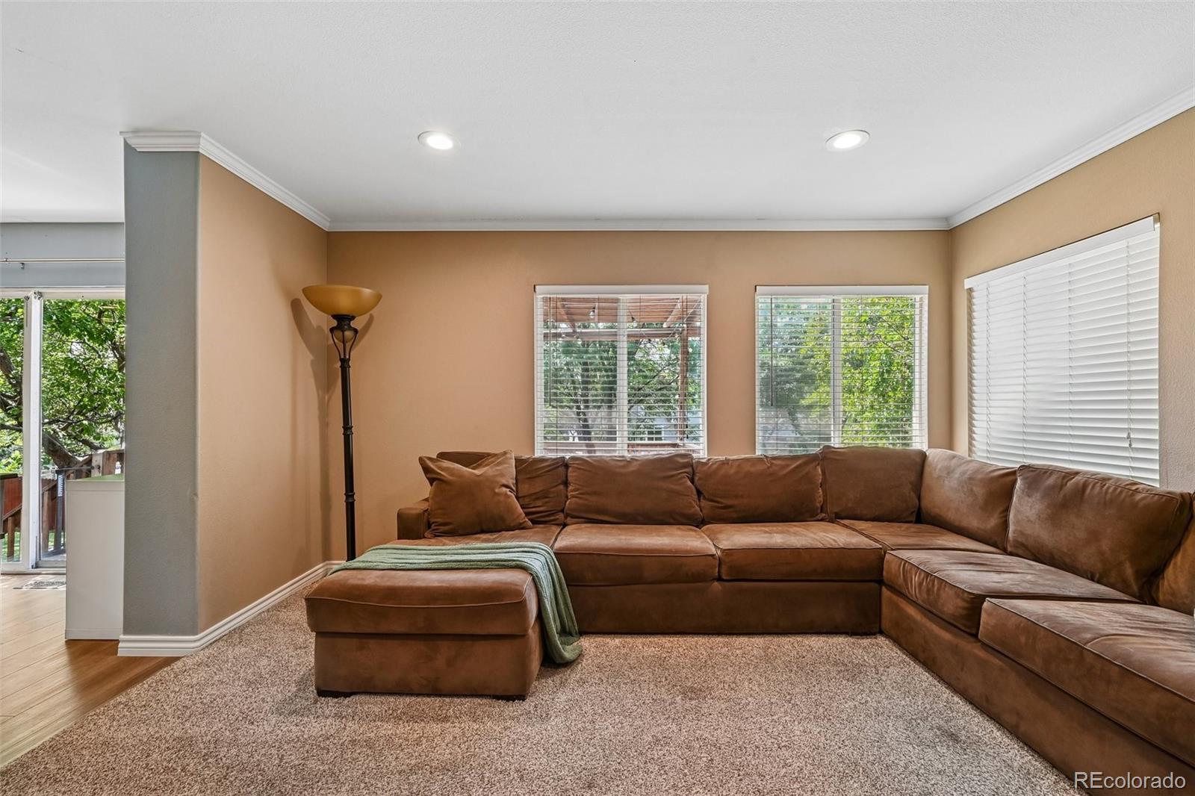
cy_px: 398
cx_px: 598
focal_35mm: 16
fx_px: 514
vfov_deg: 75.5
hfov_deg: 98.6
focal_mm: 15.5
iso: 400
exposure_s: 1/13
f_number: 10
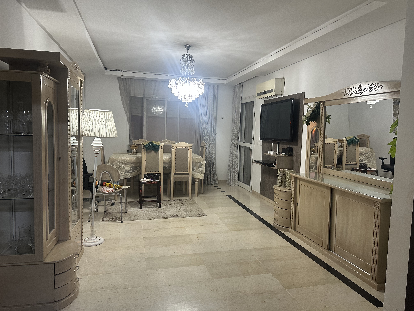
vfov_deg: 56.8
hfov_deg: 71.6
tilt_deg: -4.3
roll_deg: -1.1
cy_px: 156
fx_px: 287
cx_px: 207
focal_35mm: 24
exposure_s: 1/50
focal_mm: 6.86
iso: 200
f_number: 1.78
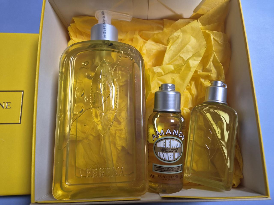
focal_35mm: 23
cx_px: 137
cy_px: 102
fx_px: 182
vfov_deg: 58.9
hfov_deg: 73.9
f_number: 1.8
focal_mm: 5.4
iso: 320
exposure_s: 1/120
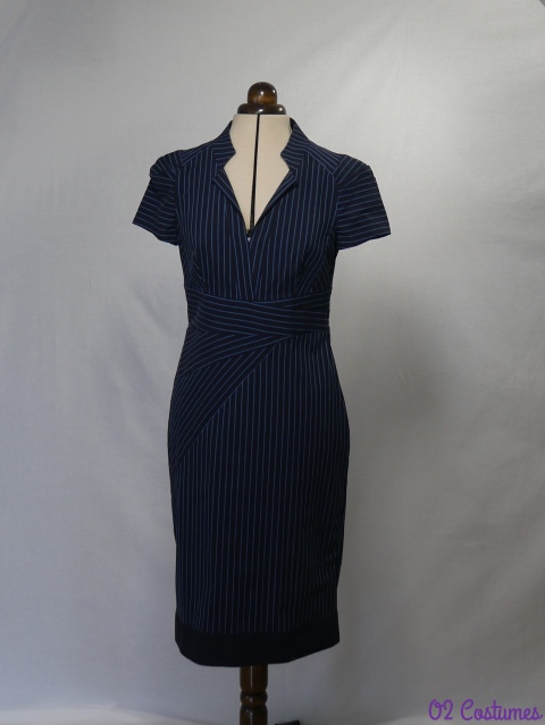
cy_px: 362
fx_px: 587
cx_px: 272
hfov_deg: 49.8
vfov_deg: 63.4
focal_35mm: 28
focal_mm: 14
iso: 200
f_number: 3.5
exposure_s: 1/80
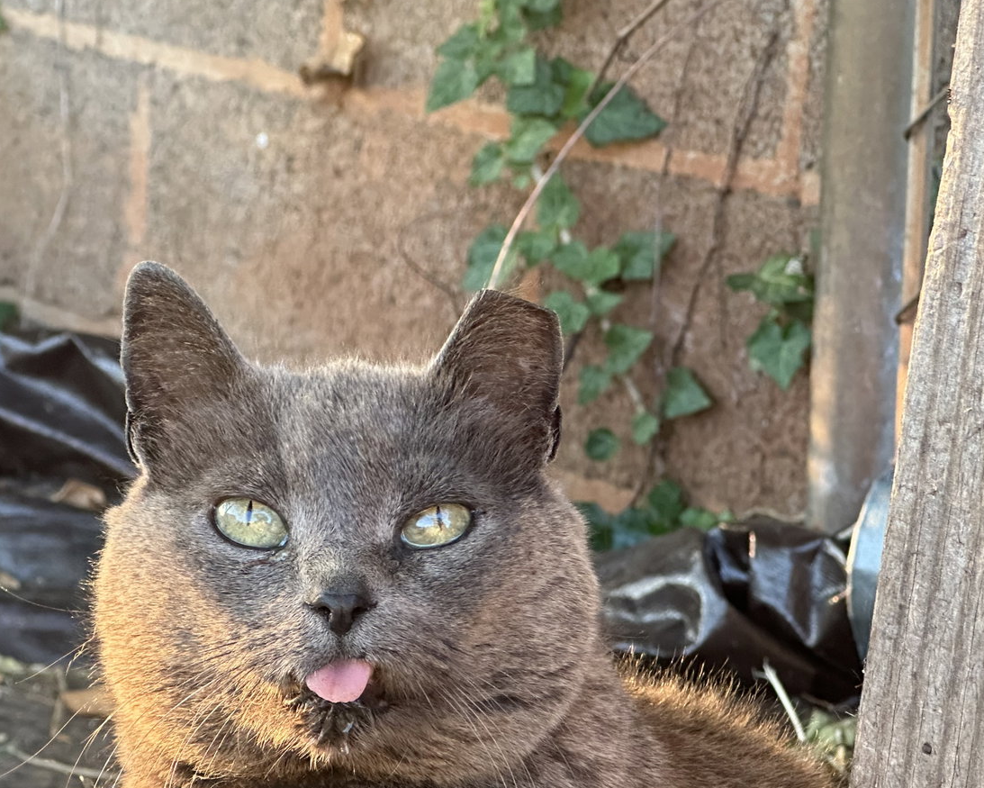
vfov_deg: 14.0
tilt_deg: -14.4
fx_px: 3204
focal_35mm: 110
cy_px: 521
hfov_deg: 17.4
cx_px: 357
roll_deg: -4.6
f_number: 2.8
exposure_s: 1/97
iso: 250
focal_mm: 9
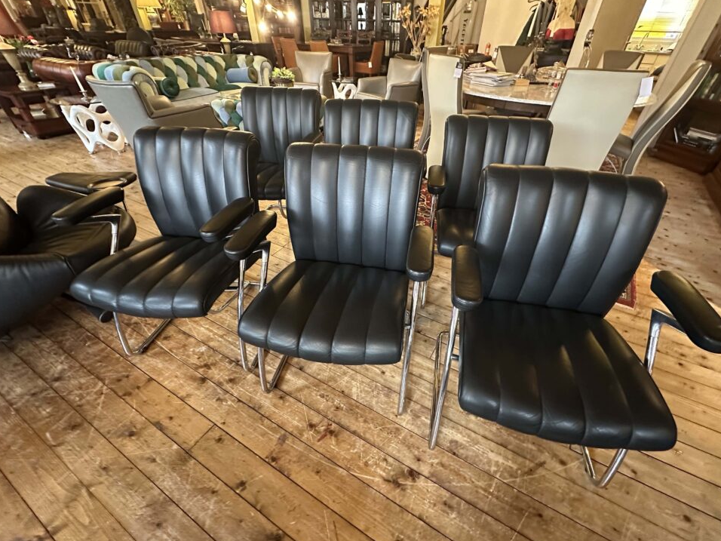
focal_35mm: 15
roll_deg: -2.4
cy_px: 281
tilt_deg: -40.3
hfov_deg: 98.1
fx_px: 312
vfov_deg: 81.7
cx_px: 376
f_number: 2.2
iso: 1000
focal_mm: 2.22
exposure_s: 1/50
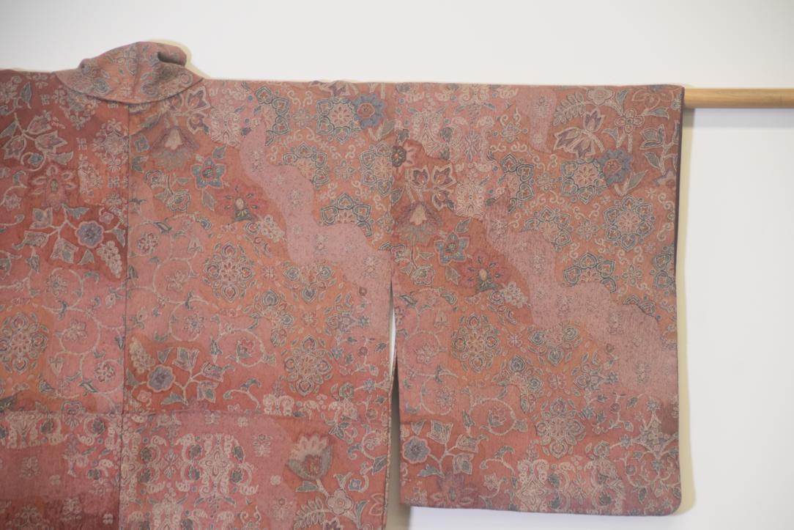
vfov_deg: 7.0
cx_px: 397
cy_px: 265
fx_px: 4301
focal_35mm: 195
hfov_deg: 10.5
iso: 1400
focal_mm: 130
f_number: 6
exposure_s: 1/60
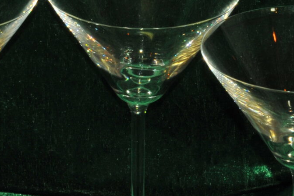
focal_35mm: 286
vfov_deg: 4.8
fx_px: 2335
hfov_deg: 7.2
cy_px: 100
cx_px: 45
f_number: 22
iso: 1250
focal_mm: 75
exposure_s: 1/60
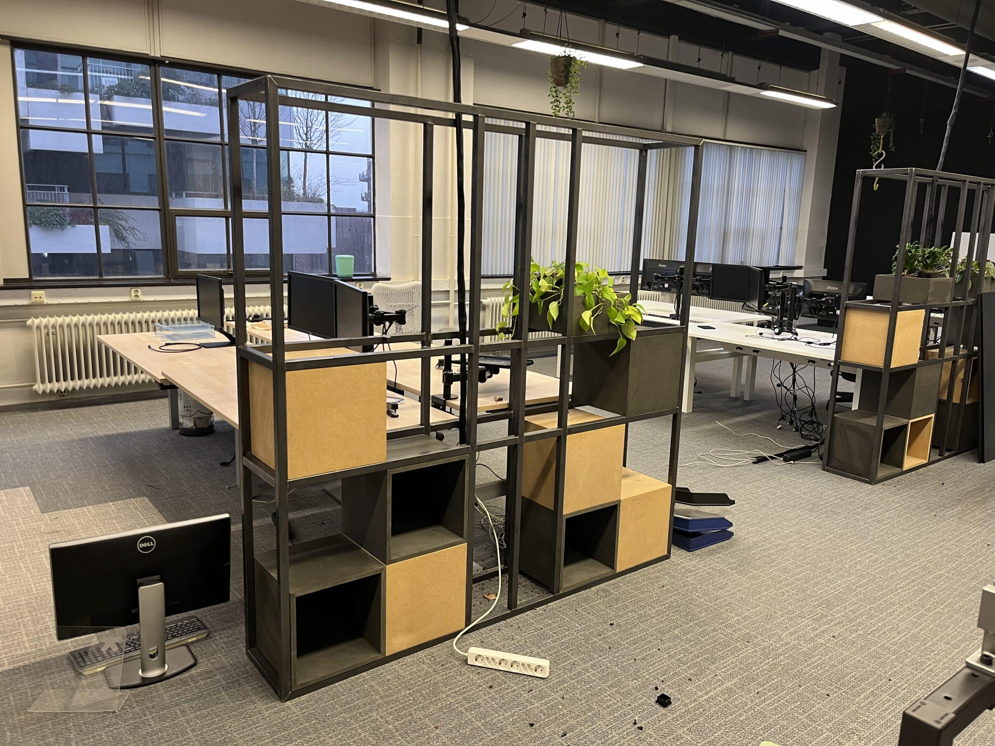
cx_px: 498
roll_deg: -1.9
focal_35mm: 26
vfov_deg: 53.1
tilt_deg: -12.4
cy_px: 373
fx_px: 747
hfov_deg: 67.3
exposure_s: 1/50
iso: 100
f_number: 1.6
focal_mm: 5.1
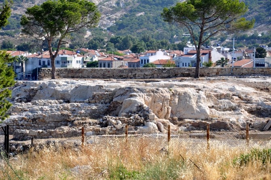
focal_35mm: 135
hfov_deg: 15.2
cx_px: 136
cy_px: 90
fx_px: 1015
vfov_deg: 10.1
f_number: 9
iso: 200
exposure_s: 1/320
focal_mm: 90
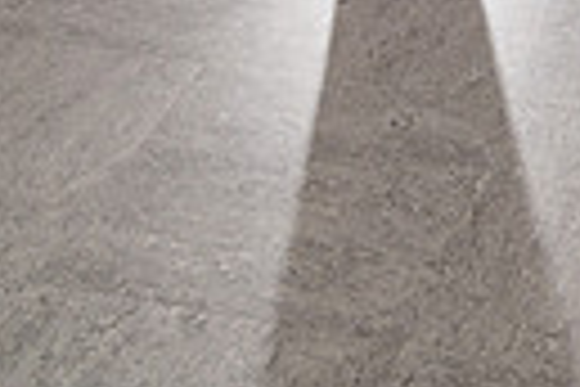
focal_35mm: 84
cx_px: 593
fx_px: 1353
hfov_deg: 23.1
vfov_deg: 12.1
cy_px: -612
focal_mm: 24
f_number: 6.3
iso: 500
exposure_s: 1/250
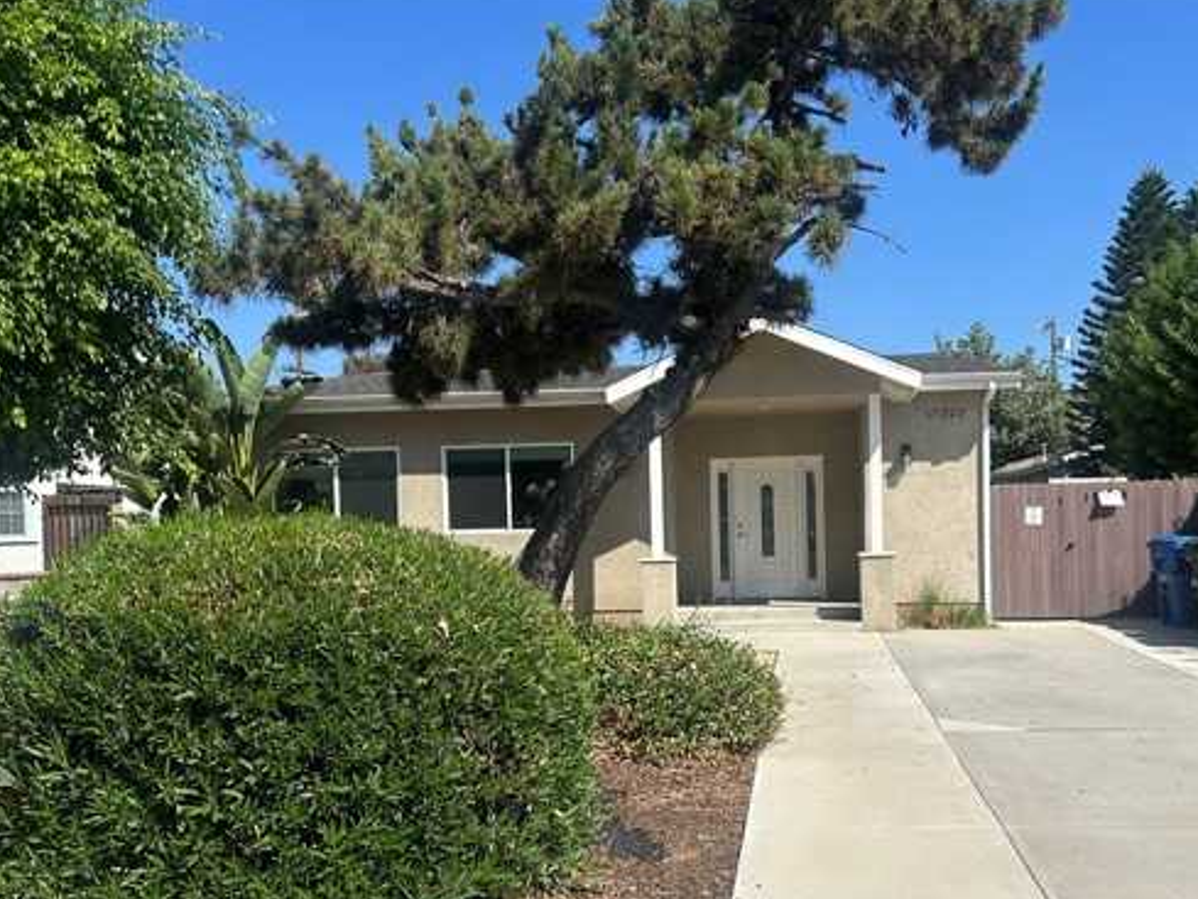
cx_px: 696
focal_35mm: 34
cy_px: 571
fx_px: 1177
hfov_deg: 53.7
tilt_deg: -0.8
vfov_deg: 41.5
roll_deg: +2.2
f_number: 1.5
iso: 50
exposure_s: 1/4630
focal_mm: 5.7
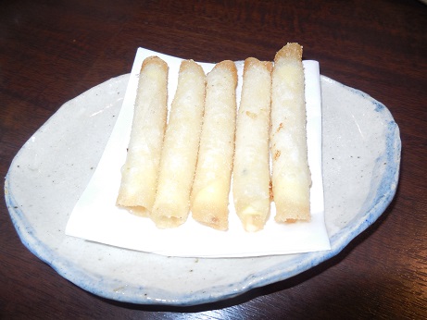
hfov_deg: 69.4
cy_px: 160
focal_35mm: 25
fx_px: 308
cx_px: 214
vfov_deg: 54.9
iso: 125
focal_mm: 4.5
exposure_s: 1/25
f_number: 3.1
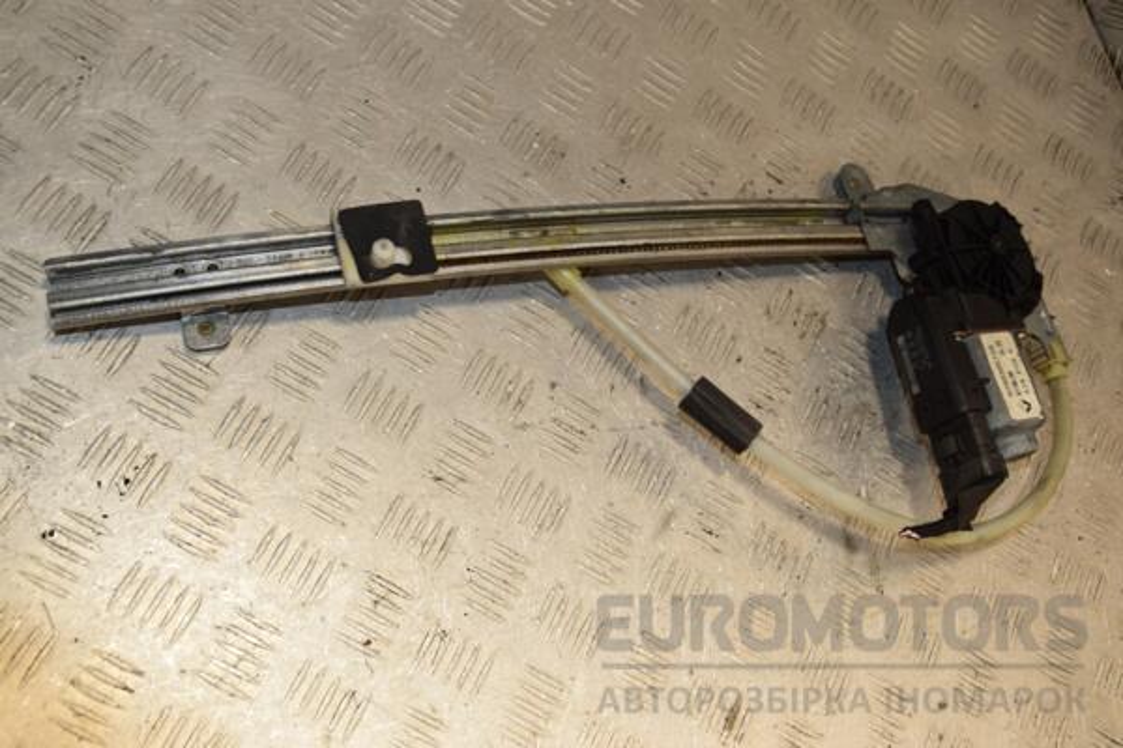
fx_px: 1216
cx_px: 562
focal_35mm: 39
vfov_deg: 34.2
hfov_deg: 49.6
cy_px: 374
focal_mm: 26
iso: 800
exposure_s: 1/200
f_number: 7.1
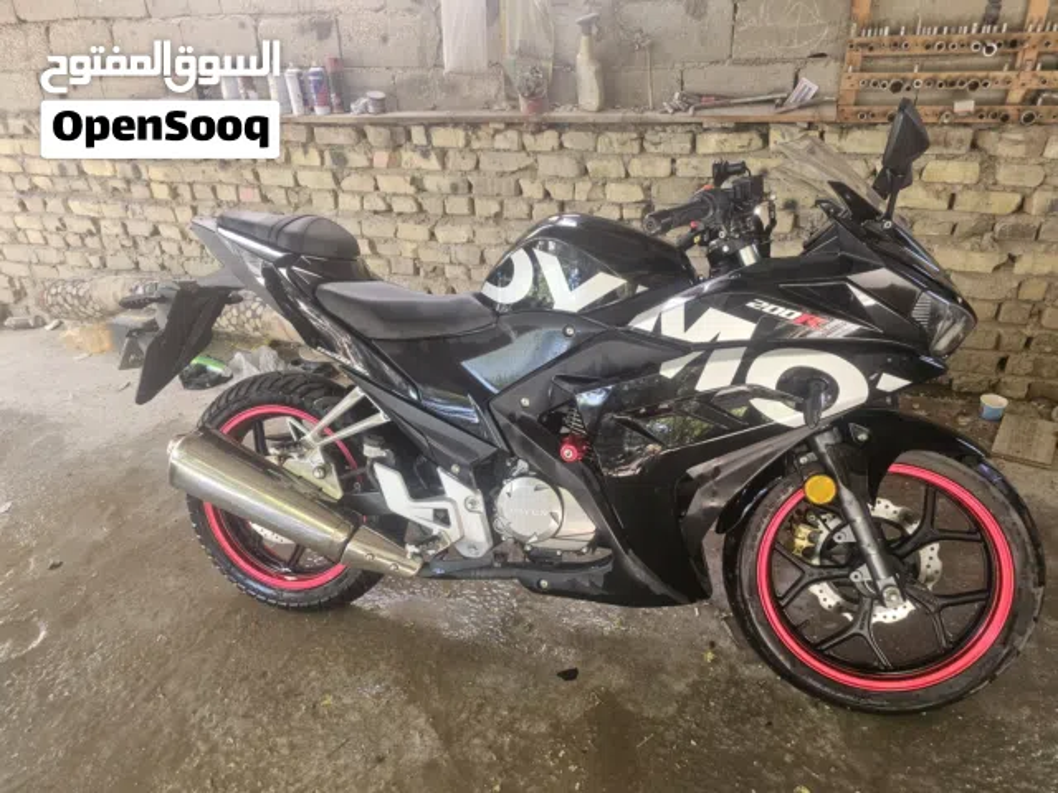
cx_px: 529
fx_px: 703
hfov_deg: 73.9
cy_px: 396
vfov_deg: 58.9
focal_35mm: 23
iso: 200
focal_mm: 6.3
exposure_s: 1/100
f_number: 1.7
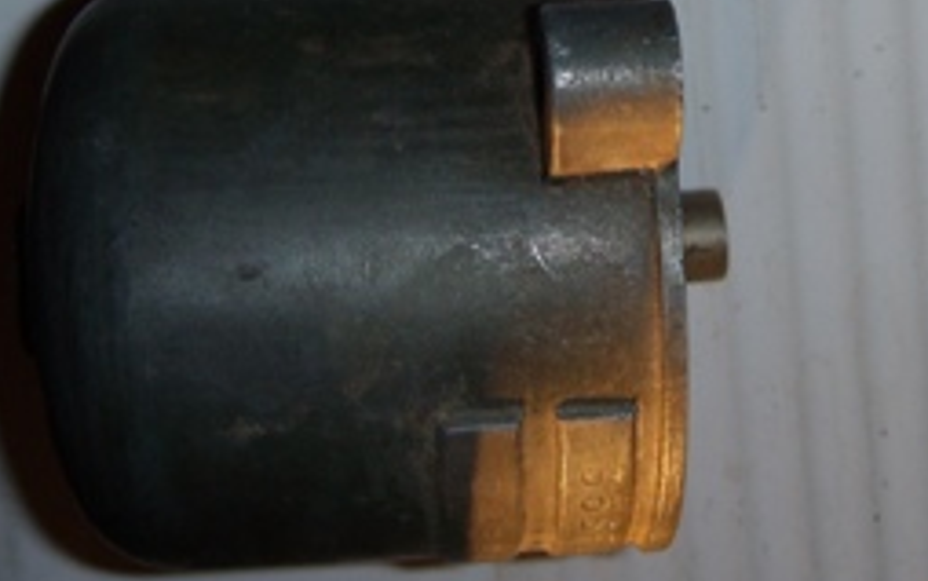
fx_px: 1796
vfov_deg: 18.1
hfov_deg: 28.6
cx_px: 683
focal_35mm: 71
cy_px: 58
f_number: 3.5
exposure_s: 1/60.2
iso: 64
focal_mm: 6.4
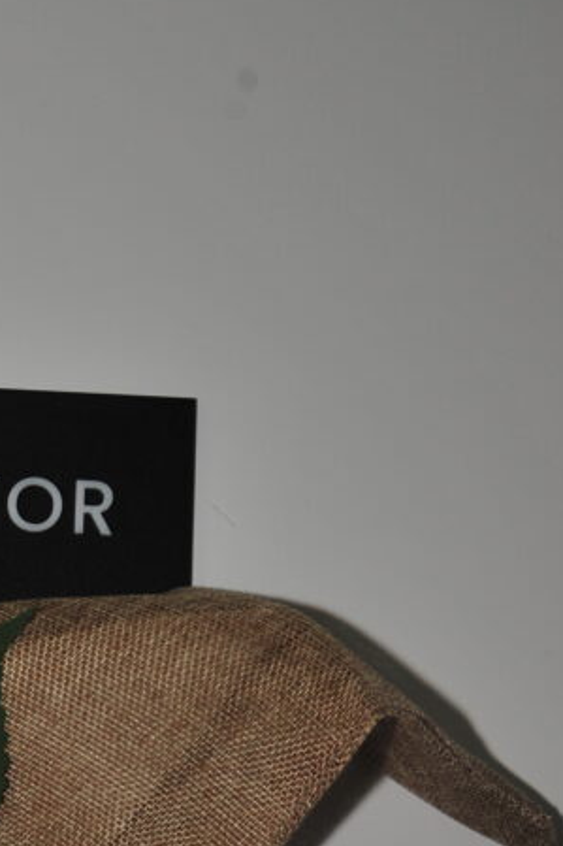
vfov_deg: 21.5
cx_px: -119
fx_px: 2113
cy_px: 923
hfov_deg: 14.7
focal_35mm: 90
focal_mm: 35
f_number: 5.6
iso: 640
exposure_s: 1/60
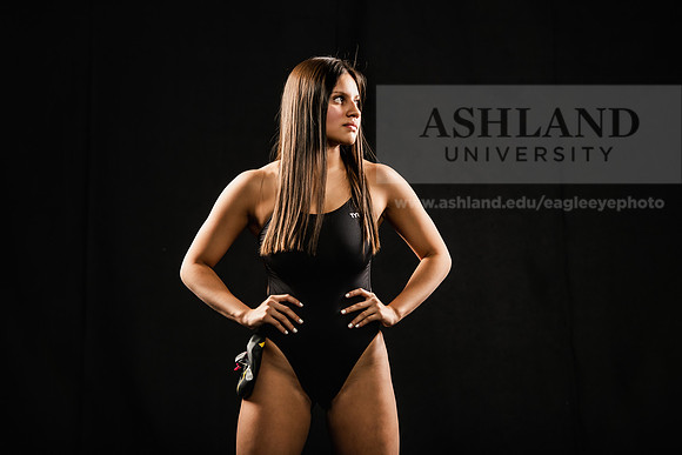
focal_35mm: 120
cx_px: 341
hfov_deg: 17.1
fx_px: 2274
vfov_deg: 11.4
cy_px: 228
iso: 400
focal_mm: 120
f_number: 5.6
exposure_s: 1/250
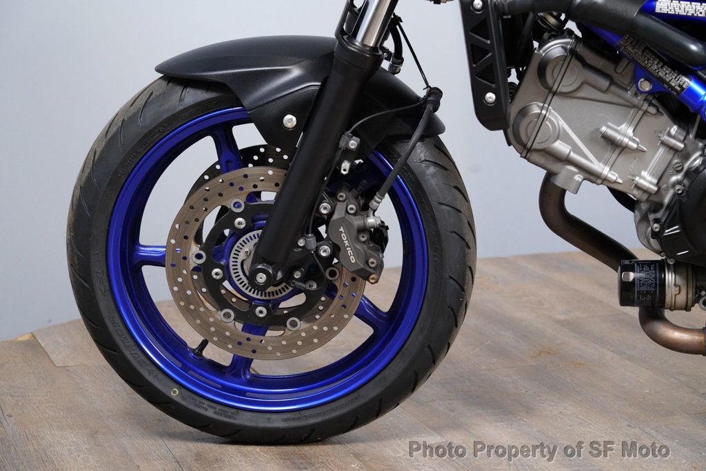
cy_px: 236
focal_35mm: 102
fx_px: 2000
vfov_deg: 13.4
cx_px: 353
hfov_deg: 20.0
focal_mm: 102
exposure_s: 1/100
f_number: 7.1
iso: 5000
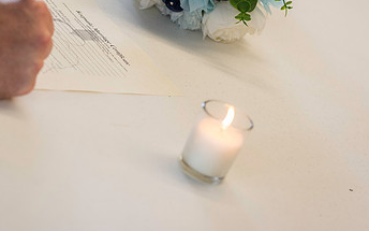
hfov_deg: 14.3
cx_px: 101
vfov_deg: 9.0
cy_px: 39
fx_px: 1468
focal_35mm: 146
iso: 640
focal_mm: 85
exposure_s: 1/125
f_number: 3.5
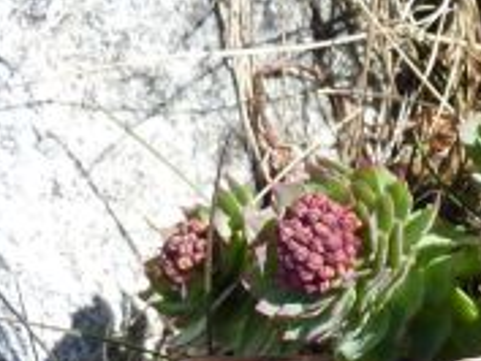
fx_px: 1571
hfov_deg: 15.5
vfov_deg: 12.5
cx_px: 799
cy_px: 521
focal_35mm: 113
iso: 80
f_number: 4
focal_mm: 4.1
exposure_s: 1/320
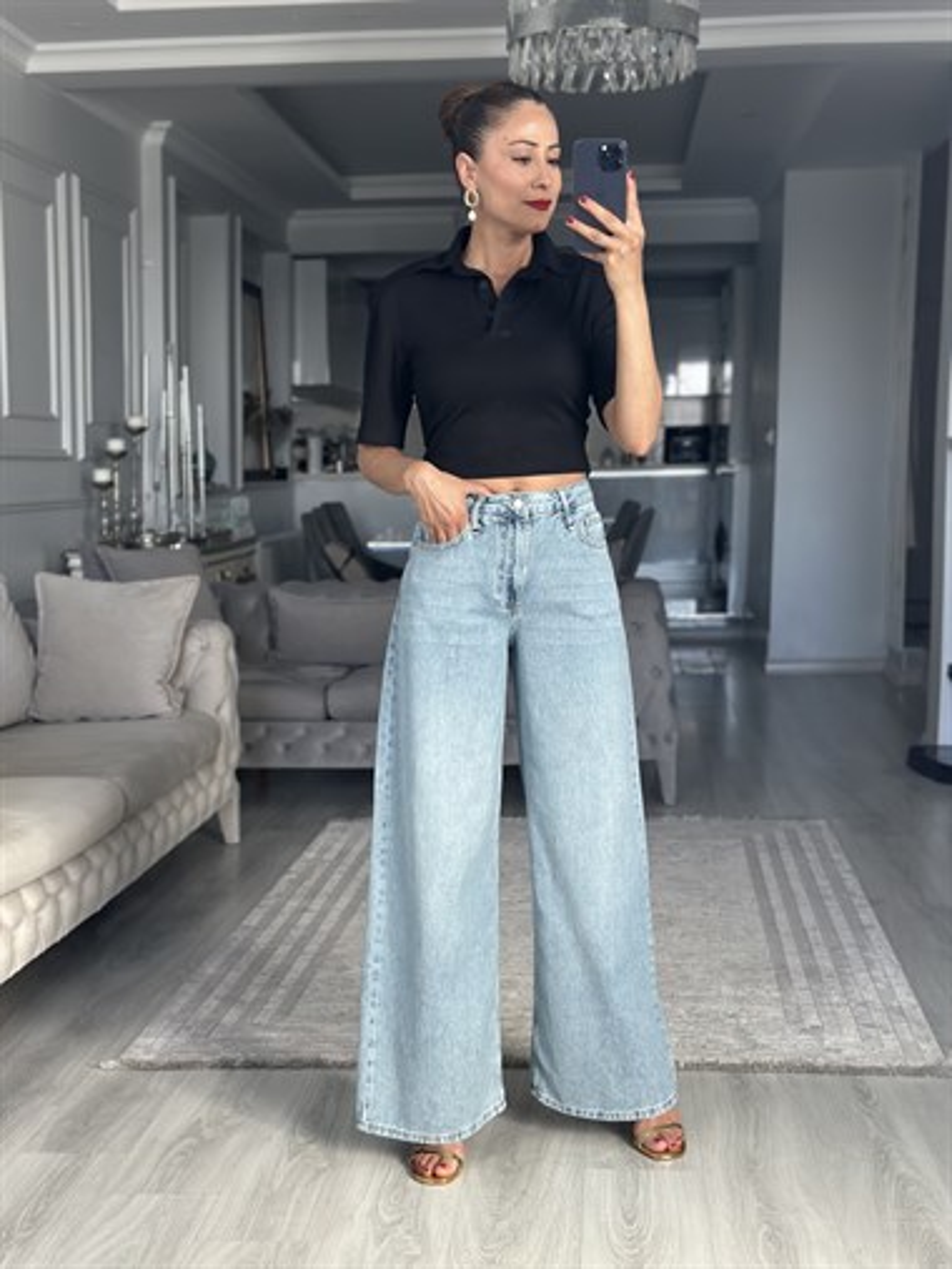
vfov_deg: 39.6
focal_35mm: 48
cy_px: 634
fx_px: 1759
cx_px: 476
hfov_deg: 30.3
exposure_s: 1/121
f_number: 1.78
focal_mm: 6.86
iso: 100
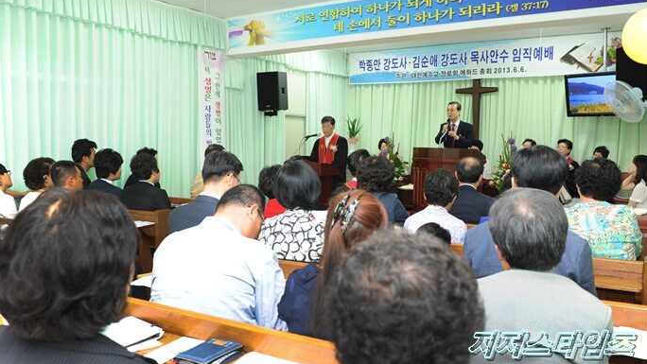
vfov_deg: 39.0
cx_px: 330
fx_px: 515
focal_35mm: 30
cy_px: 177
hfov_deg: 64.3
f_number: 5.6
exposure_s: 1/80
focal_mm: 28
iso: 1600
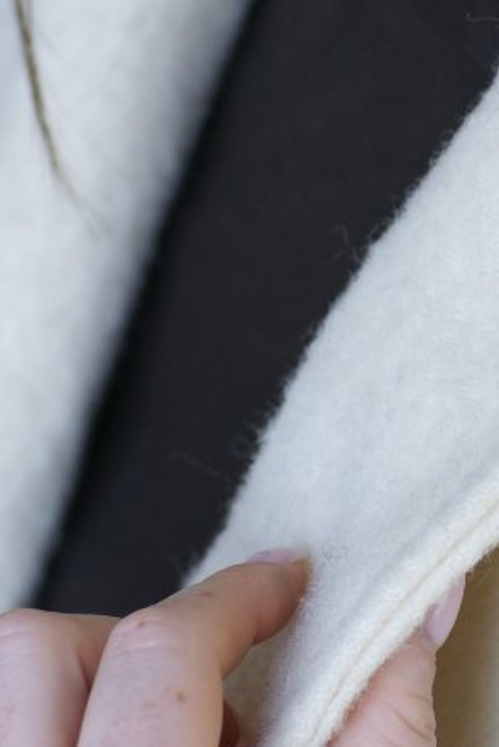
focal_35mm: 285
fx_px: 5921
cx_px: 661
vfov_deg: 7.2
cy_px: 54
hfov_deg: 4.8
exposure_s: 1/125
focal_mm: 70
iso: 200
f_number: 3.2
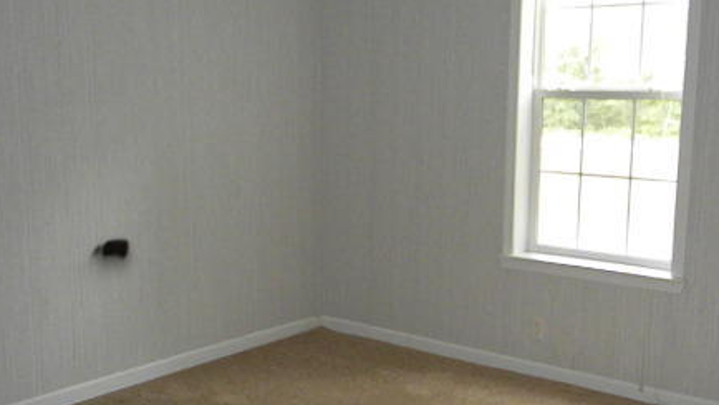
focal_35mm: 45
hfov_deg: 45.4
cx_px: 403
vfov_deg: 26.5
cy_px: 236
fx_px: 858
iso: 720
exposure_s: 1/91.1
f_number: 3.5
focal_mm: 5
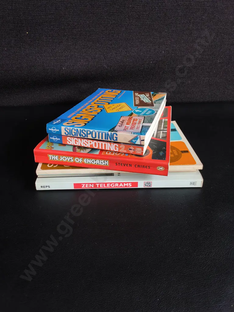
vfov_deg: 65.3
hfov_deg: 51.4
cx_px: 117
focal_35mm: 27
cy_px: 156
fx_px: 243
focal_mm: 2.87
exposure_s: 1/100
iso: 64
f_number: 2
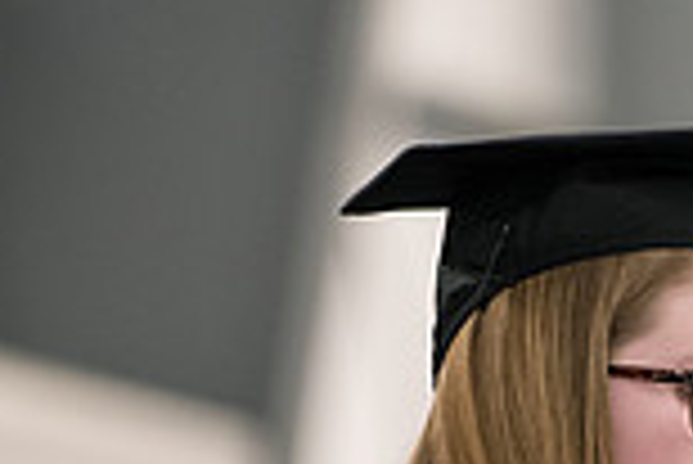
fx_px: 14489
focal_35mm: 752
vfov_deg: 1.8
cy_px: 669
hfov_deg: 2.7
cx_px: 698
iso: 3200
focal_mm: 200
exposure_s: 1/200
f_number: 3.5
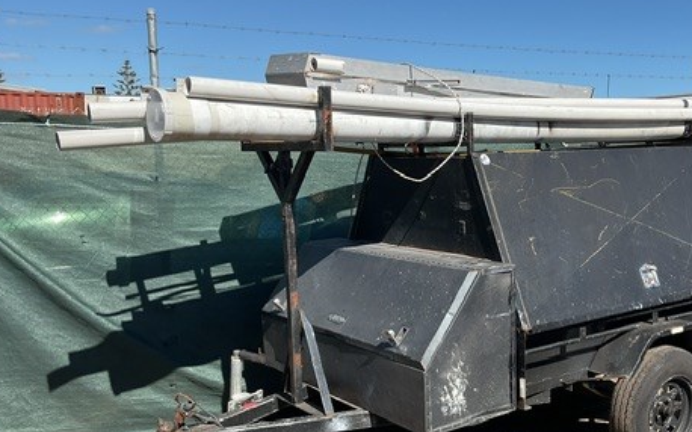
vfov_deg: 29.6
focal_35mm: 43
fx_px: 811
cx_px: 462
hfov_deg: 45.5
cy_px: 298
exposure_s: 1/1626
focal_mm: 3
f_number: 1.8
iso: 16
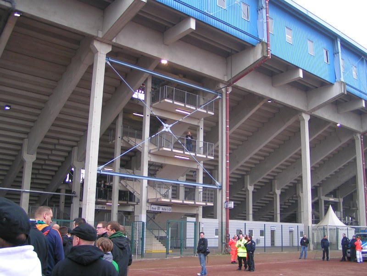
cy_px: 138
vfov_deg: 37.7
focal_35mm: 38
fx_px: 403
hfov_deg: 49.0
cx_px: 184
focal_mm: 5.8
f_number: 2.8
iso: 50
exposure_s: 1/160
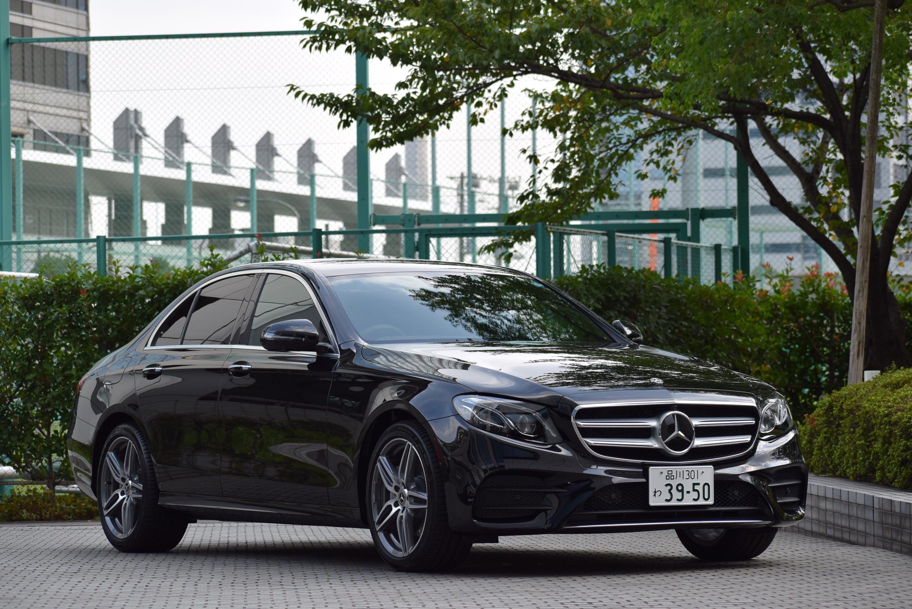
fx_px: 3423
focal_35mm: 135
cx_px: 456
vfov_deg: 10.2
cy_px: 304
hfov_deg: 15.2
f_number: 6.3
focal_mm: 90
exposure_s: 1/160
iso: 100
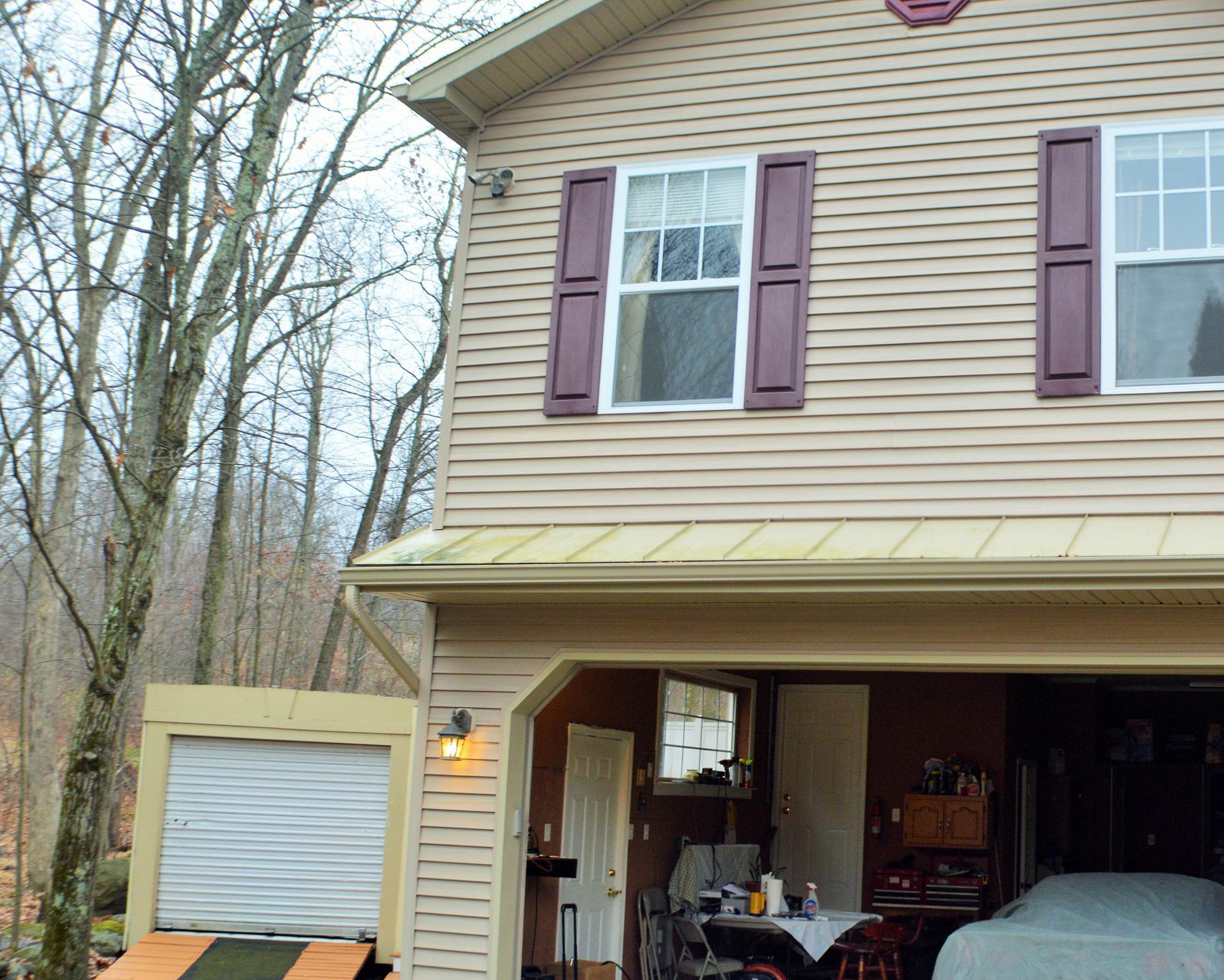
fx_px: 1993
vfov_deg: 27.6
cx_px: 910
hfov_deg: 33.5
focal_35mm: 55
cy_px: 488
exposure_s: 1/80
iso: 400
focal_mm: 24
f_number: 4.2
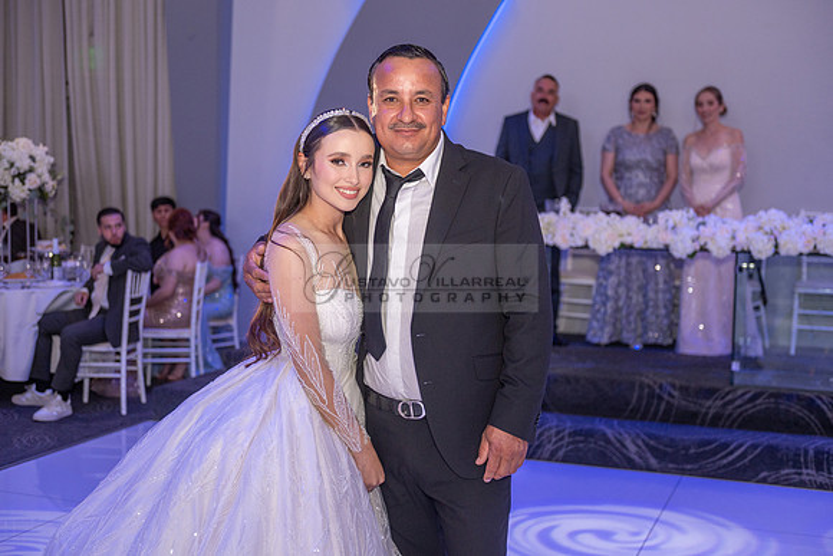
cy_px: 278
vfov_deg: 28.1
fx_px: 1111
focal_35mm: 48
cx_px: 416
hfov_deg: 41.1
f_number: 2.8
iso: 800
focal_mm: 48
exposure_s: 1/125
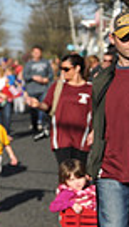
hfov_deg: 6.7
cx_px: -330
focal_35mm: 156
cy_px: 175
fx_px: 944
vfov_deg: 13.7
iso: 400
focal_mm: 35
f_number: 2.8
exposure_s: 1/6400
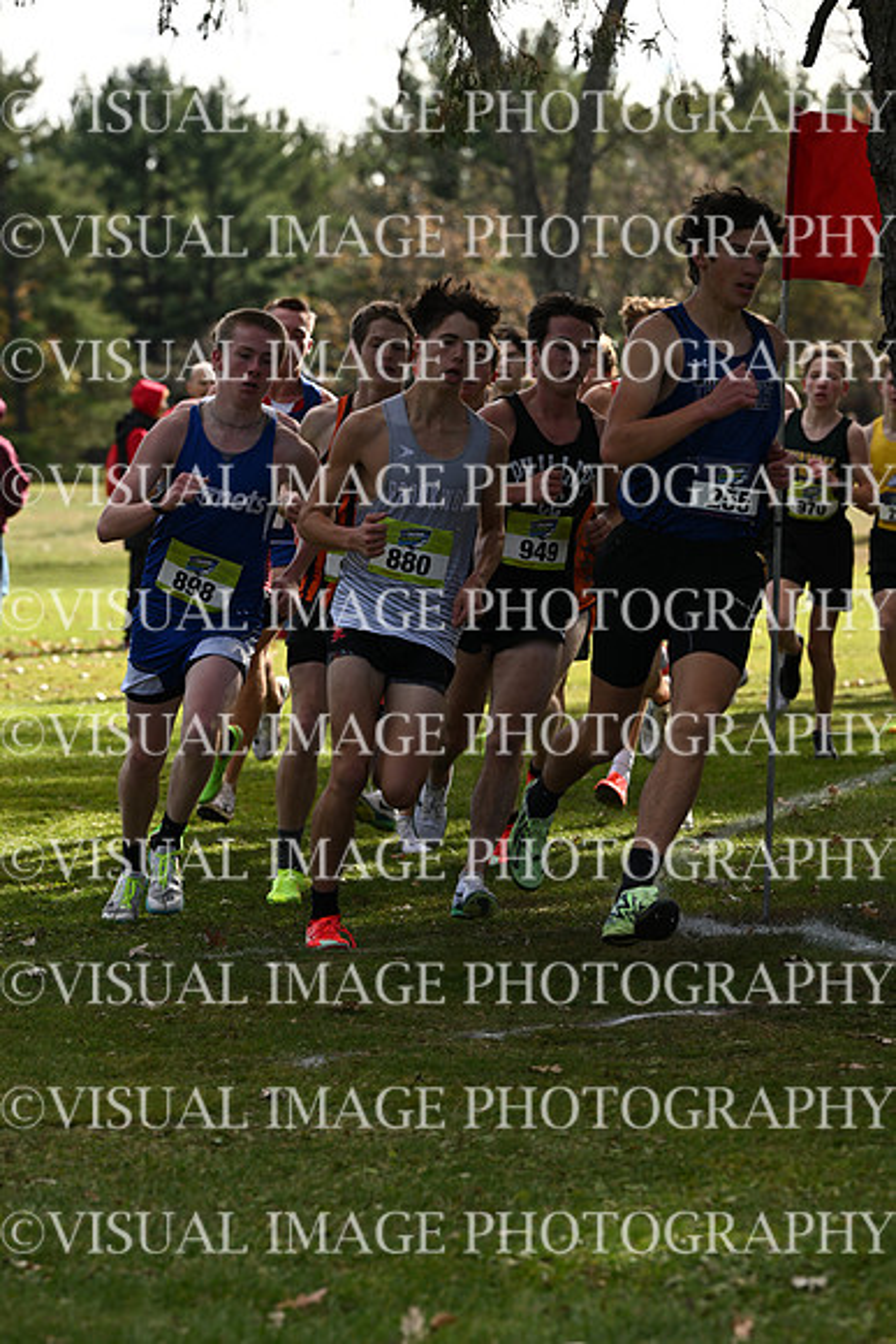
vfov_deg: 14.7
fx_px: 5223
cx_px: 448
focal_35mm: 140
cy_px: 672
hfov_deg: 9.8
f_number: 5.6
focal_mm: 140
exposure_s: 1/400
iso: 125
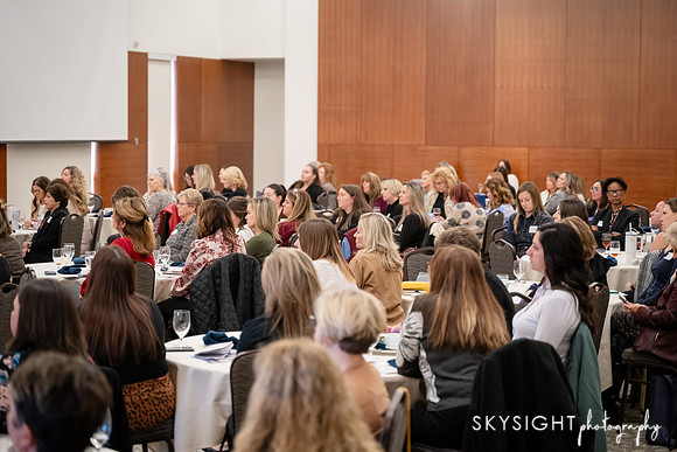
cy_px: 226
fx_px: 1475
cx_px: 338
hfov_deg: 25.9
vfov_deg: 17.4
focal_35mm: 78
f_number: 2.8
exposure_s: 1/250
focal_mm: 75
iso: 3200
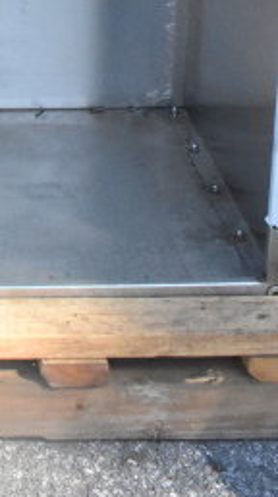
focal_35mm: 112
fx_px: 1472
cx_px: -214
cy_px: -264
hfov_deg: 10.2
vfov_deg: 17.1
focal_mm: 20
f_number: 16
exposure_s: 1/1000
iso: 6400
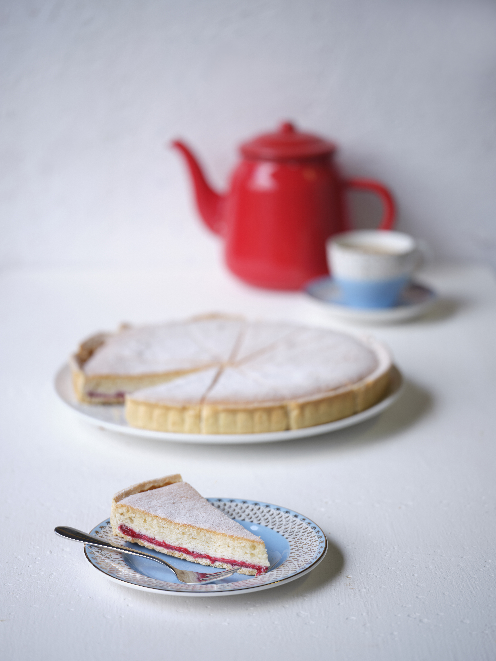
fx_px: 1815
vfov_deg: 20.7
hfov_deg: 15.6
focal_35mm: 95
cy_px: 330
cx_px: 248
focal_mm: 120
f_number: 4
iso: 160
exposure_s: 1/30
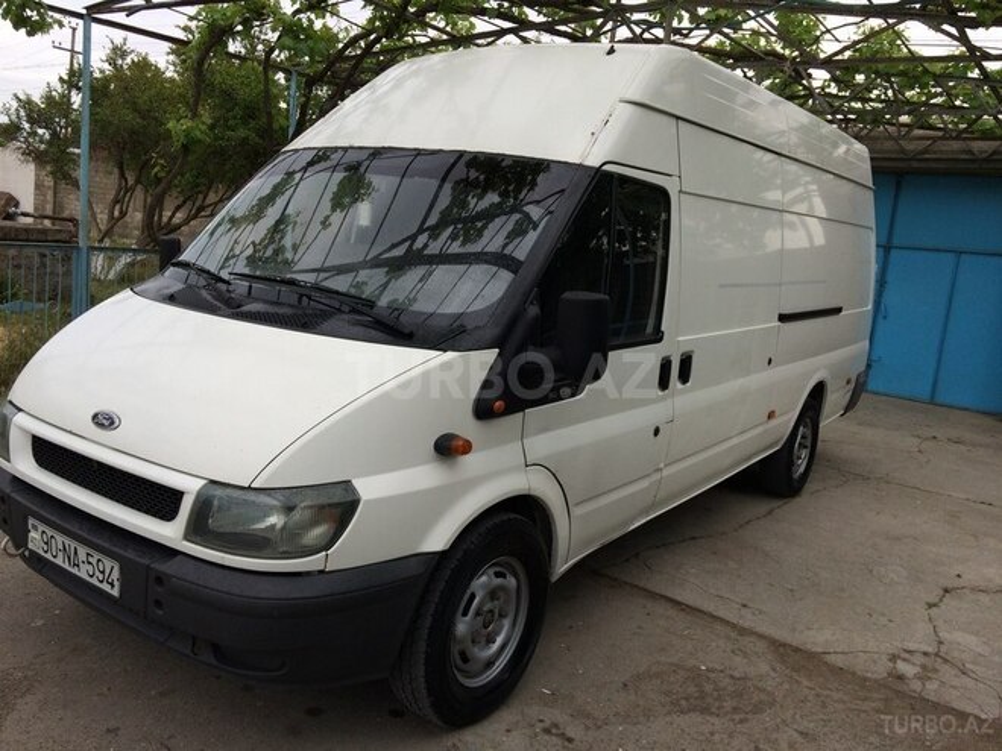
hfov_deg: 61.7
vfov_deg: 48.2
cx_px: 501
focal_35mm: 29
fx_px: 839
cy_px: 376
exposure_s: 1/1208
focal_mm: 4.15
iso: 32
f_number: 2.2
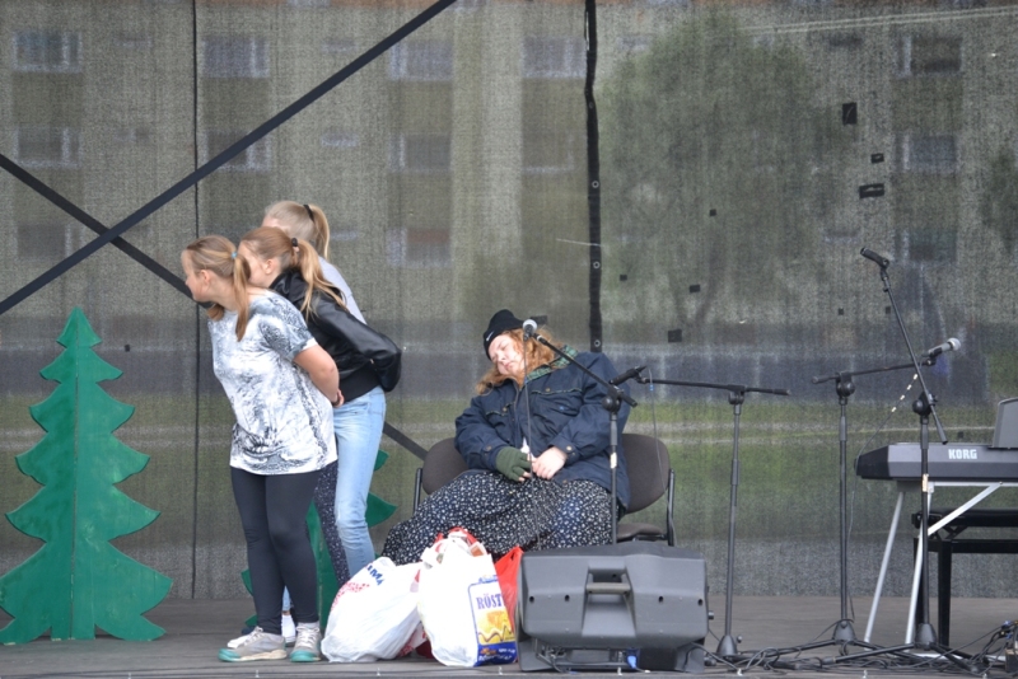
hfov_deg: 13.7
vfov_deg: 9.2
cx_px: 509
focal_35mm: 150
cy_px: 340
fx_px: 4243
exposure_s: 1/250
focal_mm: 100
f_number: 4.8
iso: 400
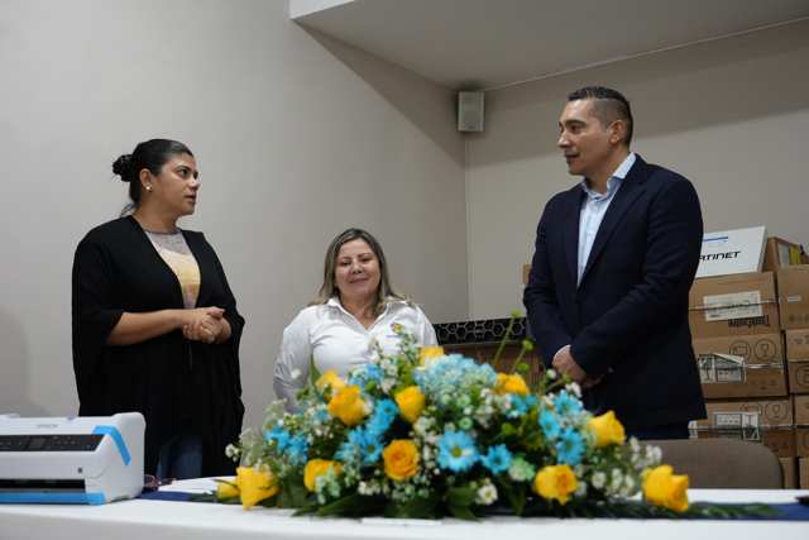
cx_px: 404
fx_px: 1011
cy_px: 270
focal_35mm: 45
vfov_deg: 29.9
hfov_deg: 43.6
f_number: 4
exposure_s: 1/160
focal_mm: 45
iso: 4000
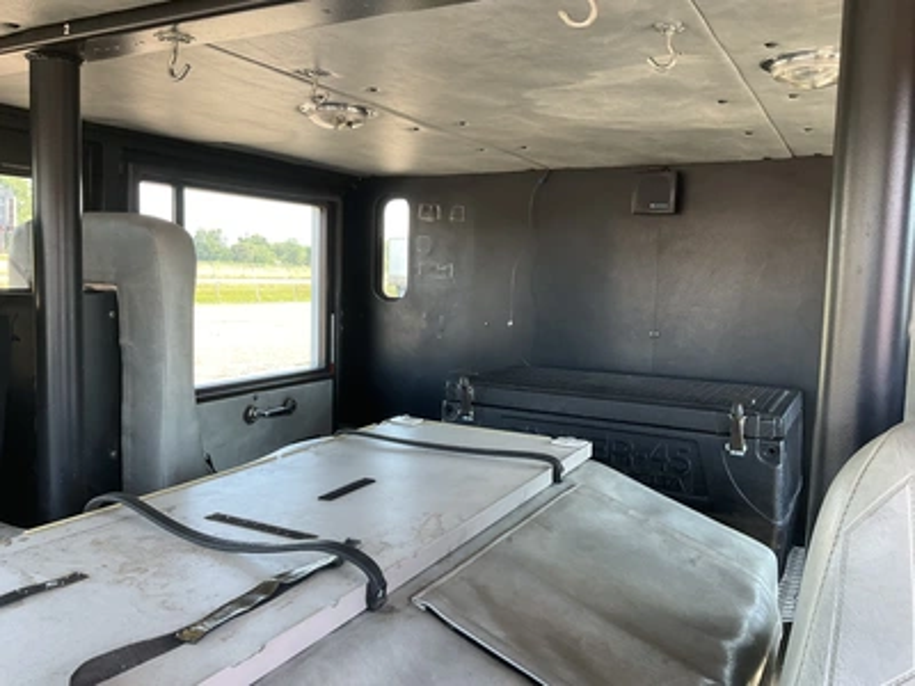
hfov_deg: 61.7
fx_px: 767
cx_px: 458
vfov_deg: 48.2
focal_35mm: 29
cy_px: 343
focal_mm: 3
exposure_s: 1/122
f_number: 1.8
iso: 50
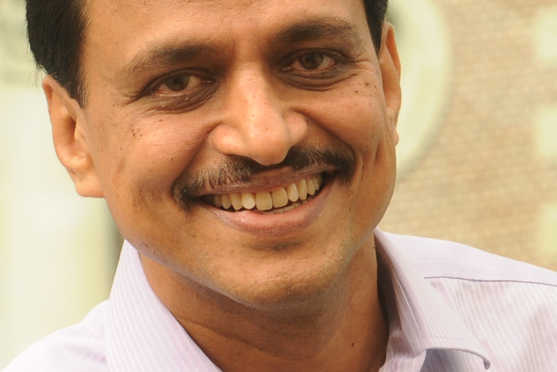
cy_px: 447
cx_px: 432
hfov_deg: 4.9
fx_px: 6530
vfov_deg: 3.3
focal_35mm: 422
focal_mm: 70
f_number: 5
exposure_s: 1/320
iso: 200
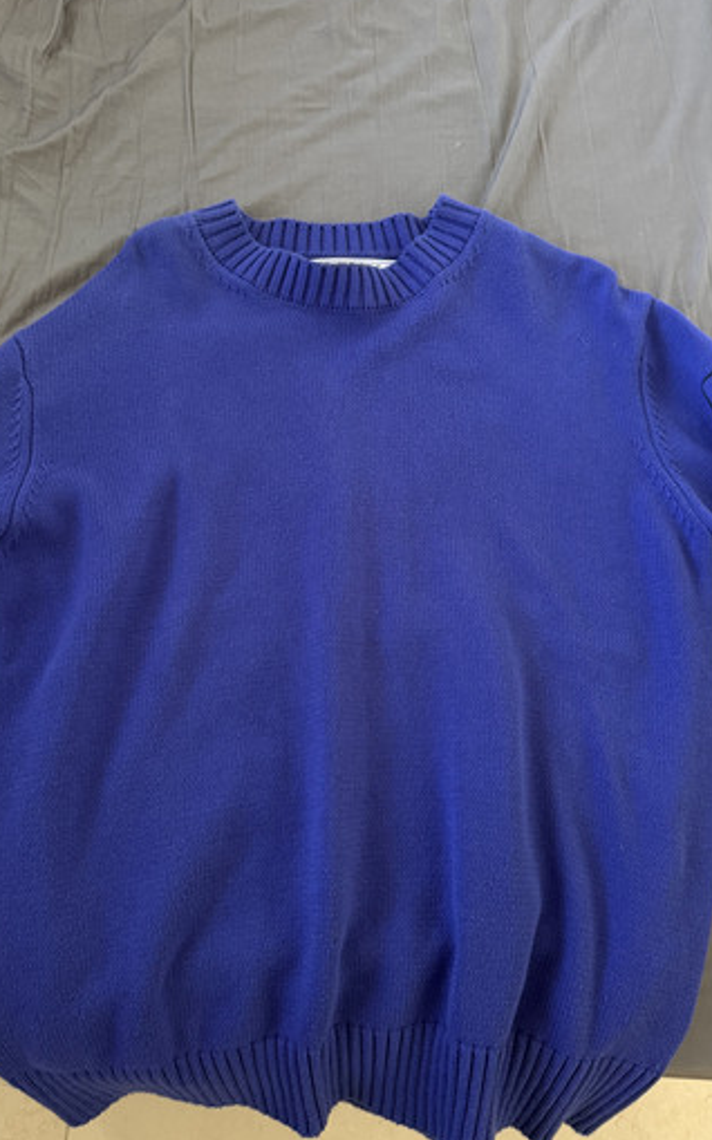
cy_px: 522
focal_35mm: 32
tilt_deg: -66.9
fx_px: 994
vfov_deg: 59.6
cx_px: 360
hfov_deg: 39.4
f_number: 1.78
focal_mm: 6.76
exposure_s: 1/60
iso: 400
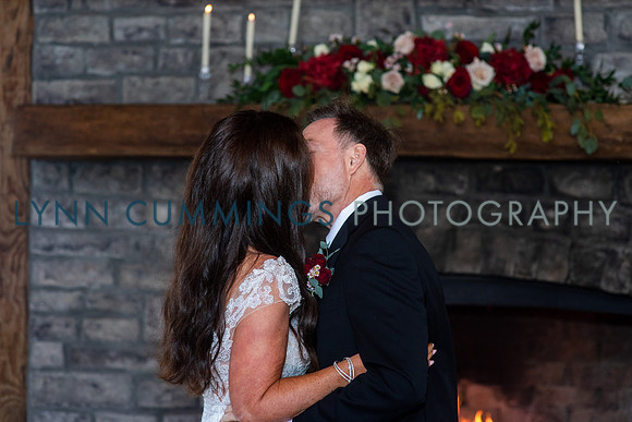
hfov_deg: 23.9
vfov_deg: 16.1
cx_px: 316
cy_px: 211
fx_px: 1493
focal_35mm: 85
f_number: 3.2
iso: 640
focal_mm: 85
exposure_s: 1/125
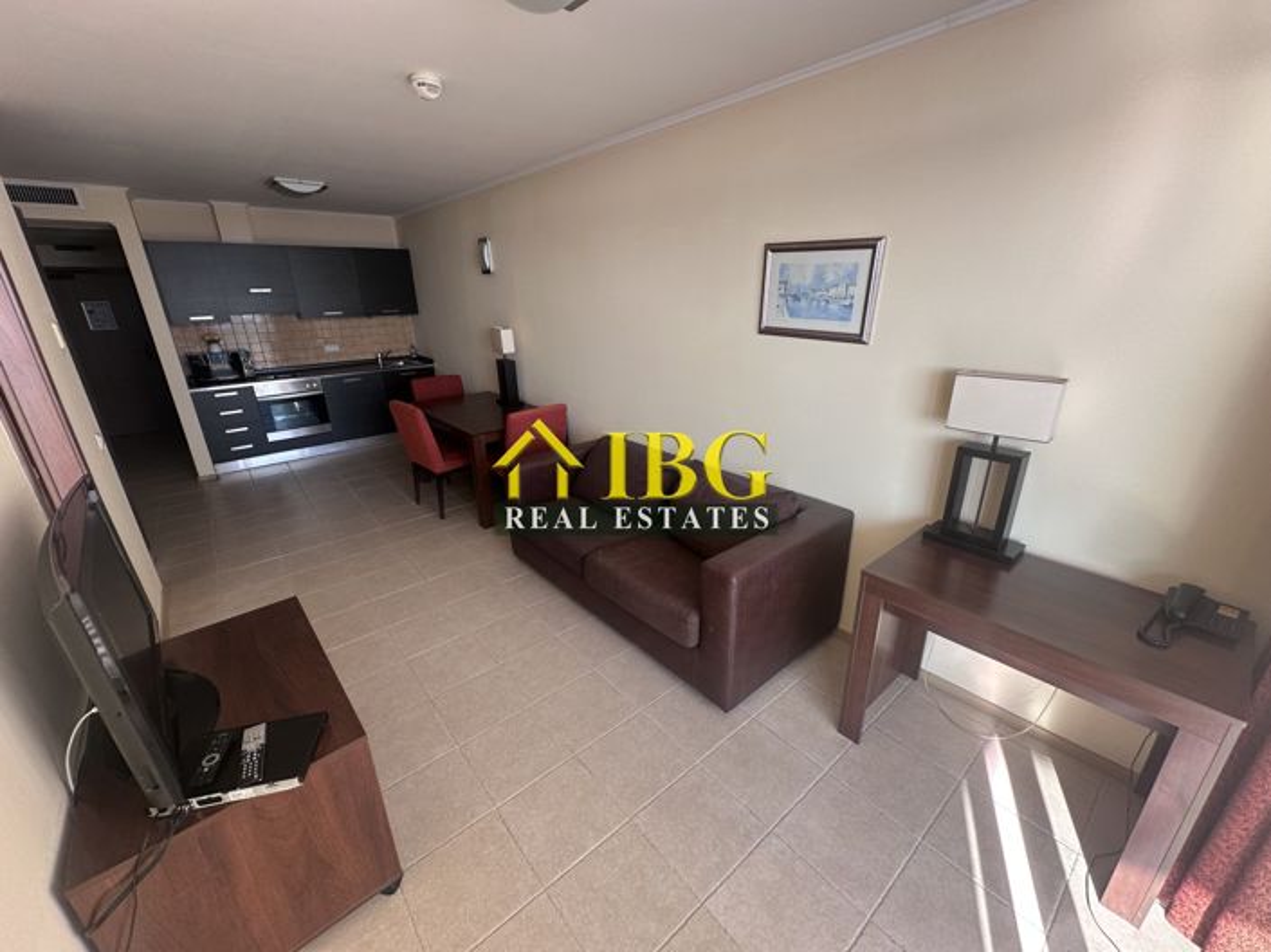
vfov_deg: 85.6
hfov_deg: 102.1
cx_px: 636
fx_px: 514
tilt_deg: -20.5
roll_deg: +1.0
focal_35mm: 14
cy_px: 476
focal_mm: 2.22
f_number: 2.2
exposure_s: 1/99
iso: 64
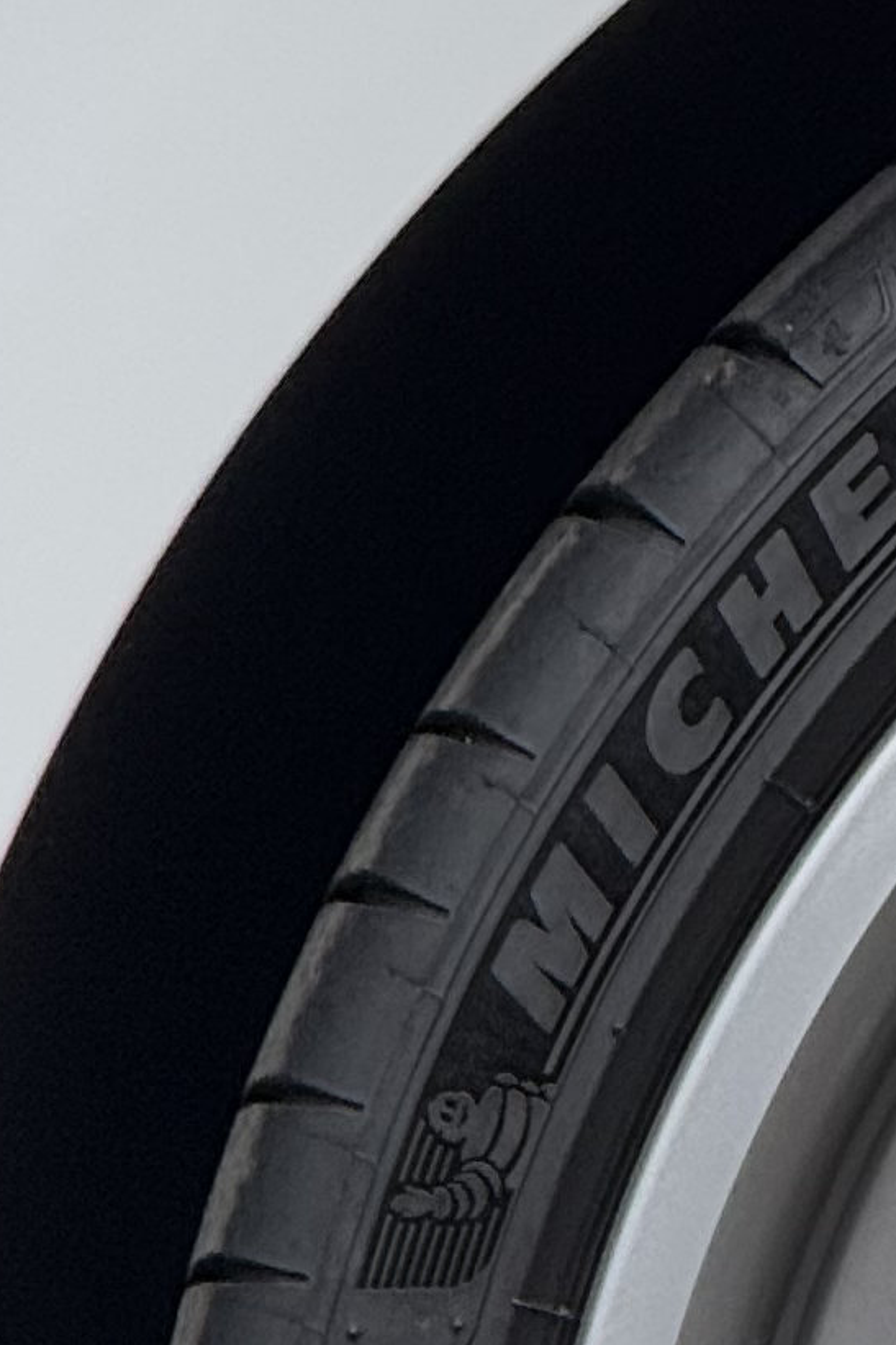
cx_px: 2165
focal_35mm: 613
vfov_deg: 3.4
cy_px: 1388
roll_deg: -0.8
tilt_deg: -2.3
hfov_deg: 2.2
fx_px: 22893
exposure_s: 1/511
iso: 64
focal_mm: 15.66
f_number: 2.8
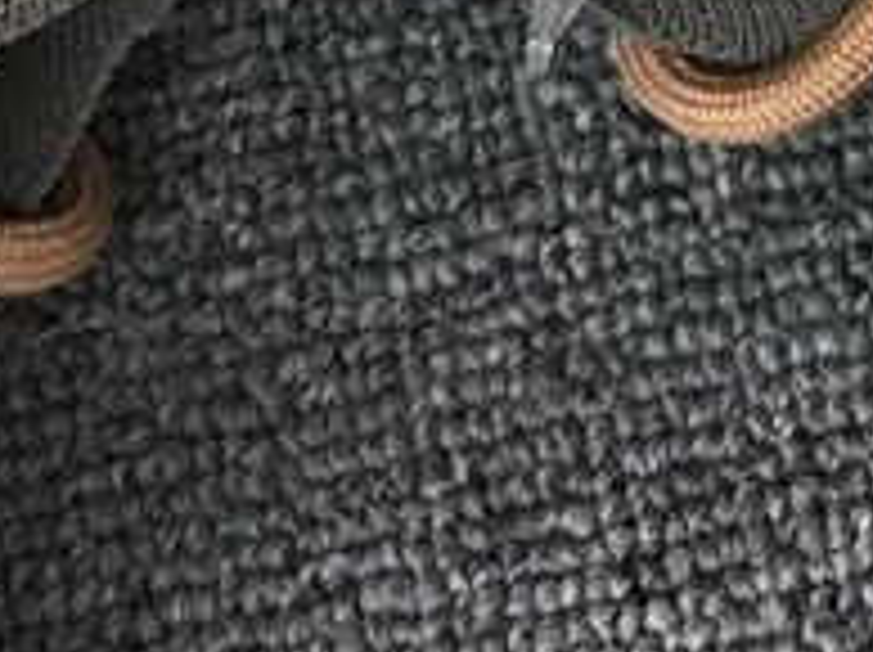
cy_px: -848
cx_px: 1130
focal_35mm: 144
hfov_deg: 13.3
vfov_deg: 9.3
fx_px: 3627
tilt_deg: -55.8
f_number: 2.4
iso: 32
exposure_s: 1/33
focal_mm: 3.3
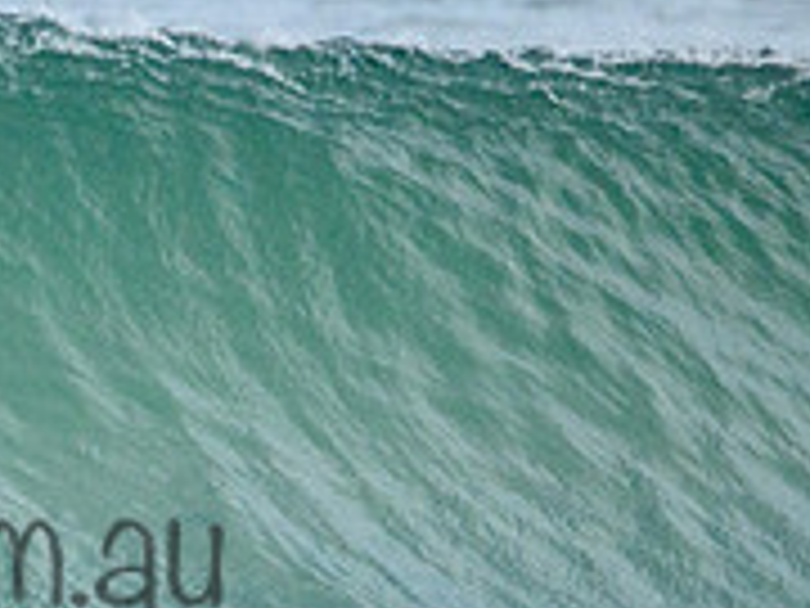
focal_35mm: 2473
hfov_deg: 0.8
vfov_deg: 0.6
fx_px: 57867
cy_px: 502
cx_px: -252
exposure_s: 1/2500
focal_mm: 800
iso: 2200
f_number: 11
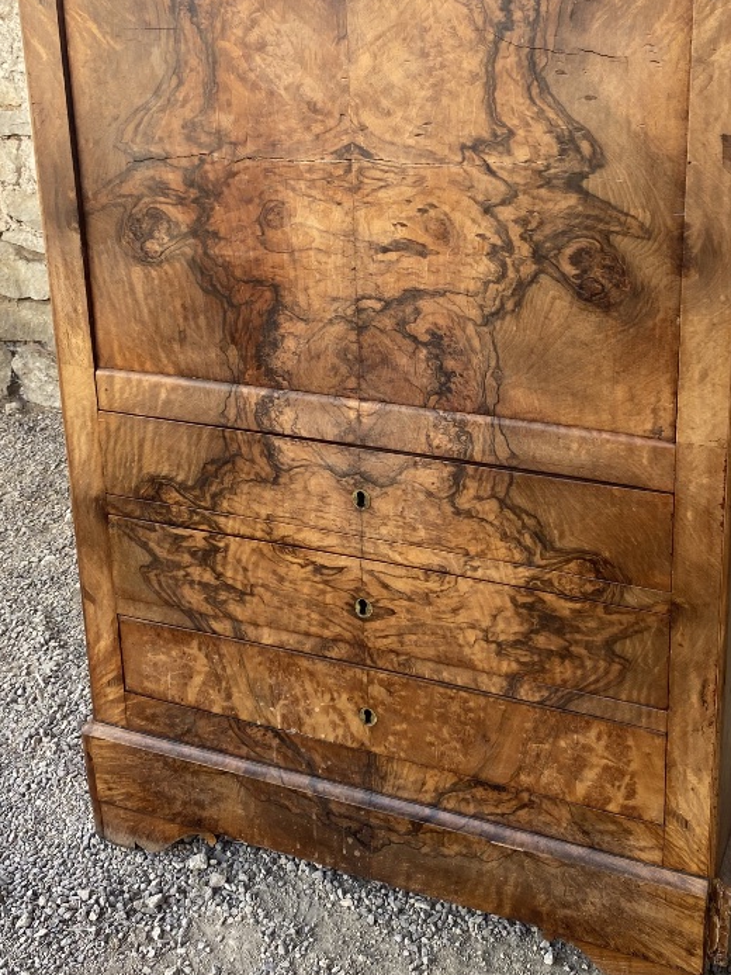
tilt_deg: -14.0
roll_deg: -2.0
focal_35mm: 45
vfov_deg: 41.6
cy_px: 332
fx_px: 1267
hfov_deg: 32.1
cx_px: 419
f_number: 1.8
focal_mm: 4.25
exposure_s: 1/122
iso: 32
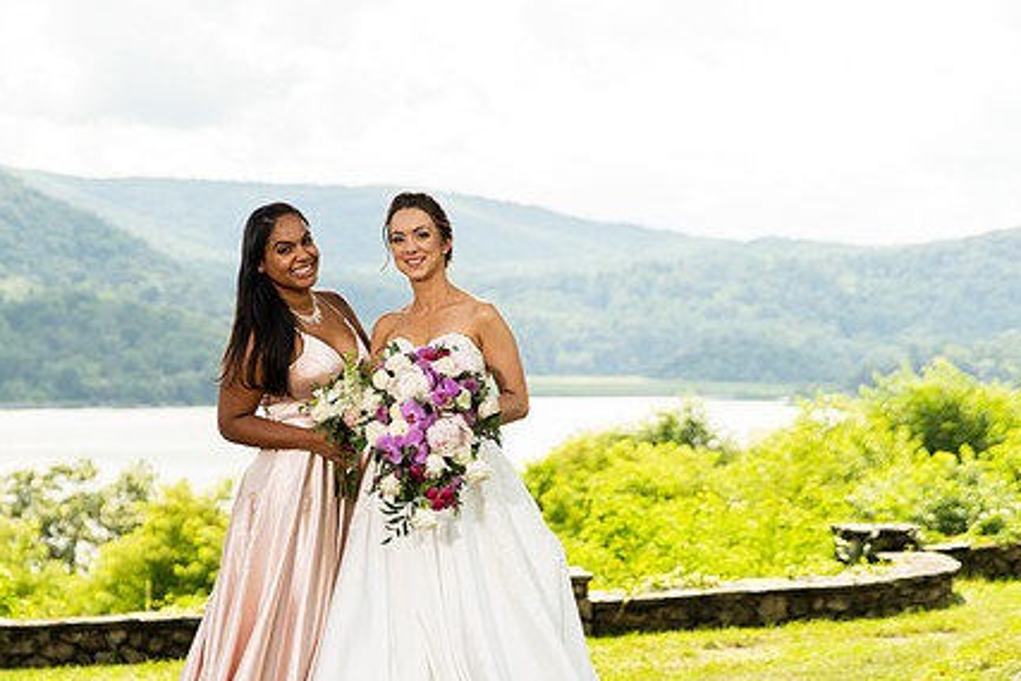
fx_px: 2695
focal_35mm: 95
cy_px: 460
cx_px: 423
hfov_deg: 21.4
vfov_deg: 14.4
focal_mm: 70
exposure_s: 1/4000
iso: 1000
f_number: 2.8
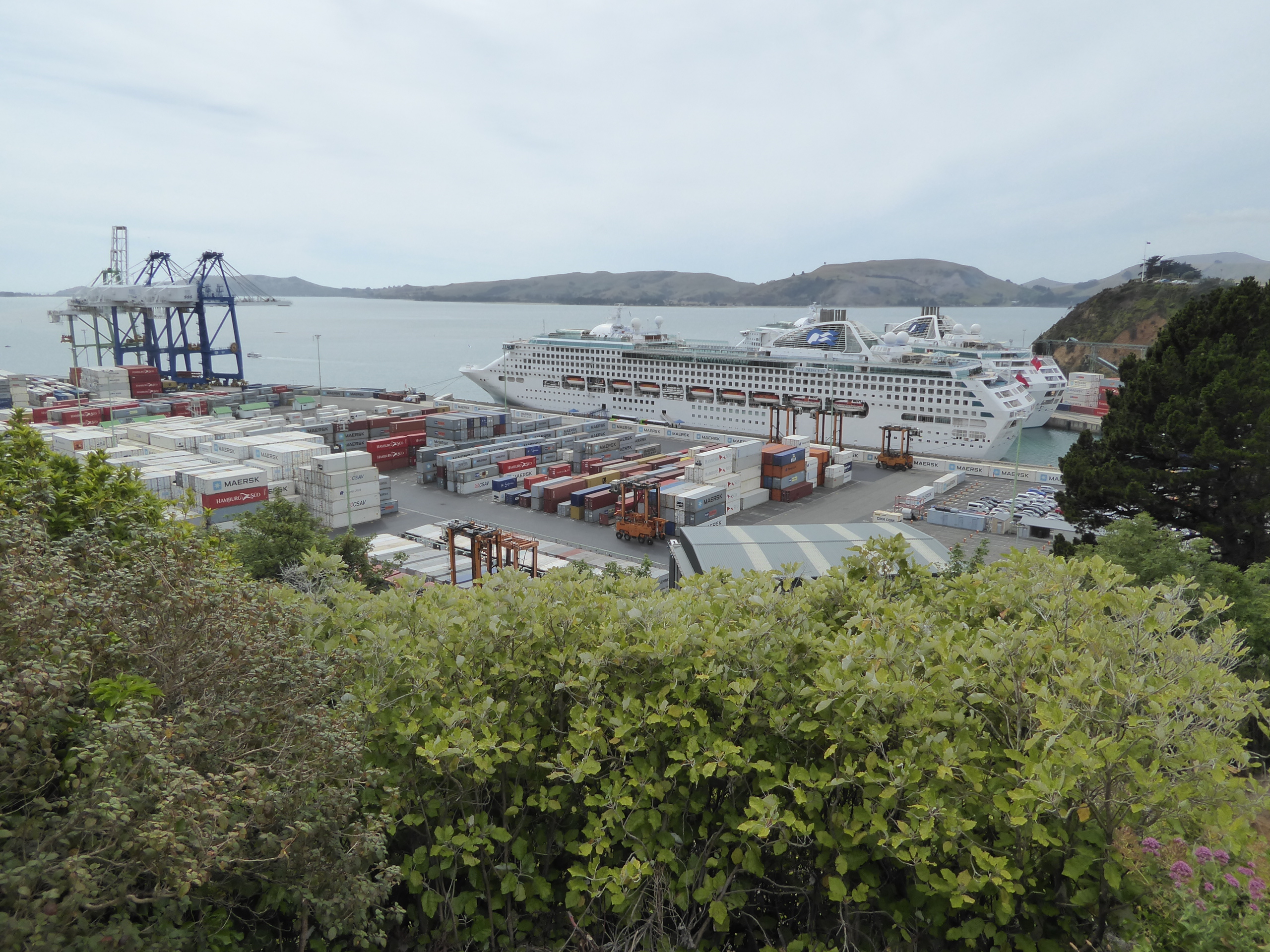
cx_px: 635
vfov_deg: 54.9
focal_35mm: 25
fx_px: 917
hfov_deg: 69.4
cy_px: 476
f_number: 5
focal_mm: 4.3
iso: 160
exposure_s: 1/640
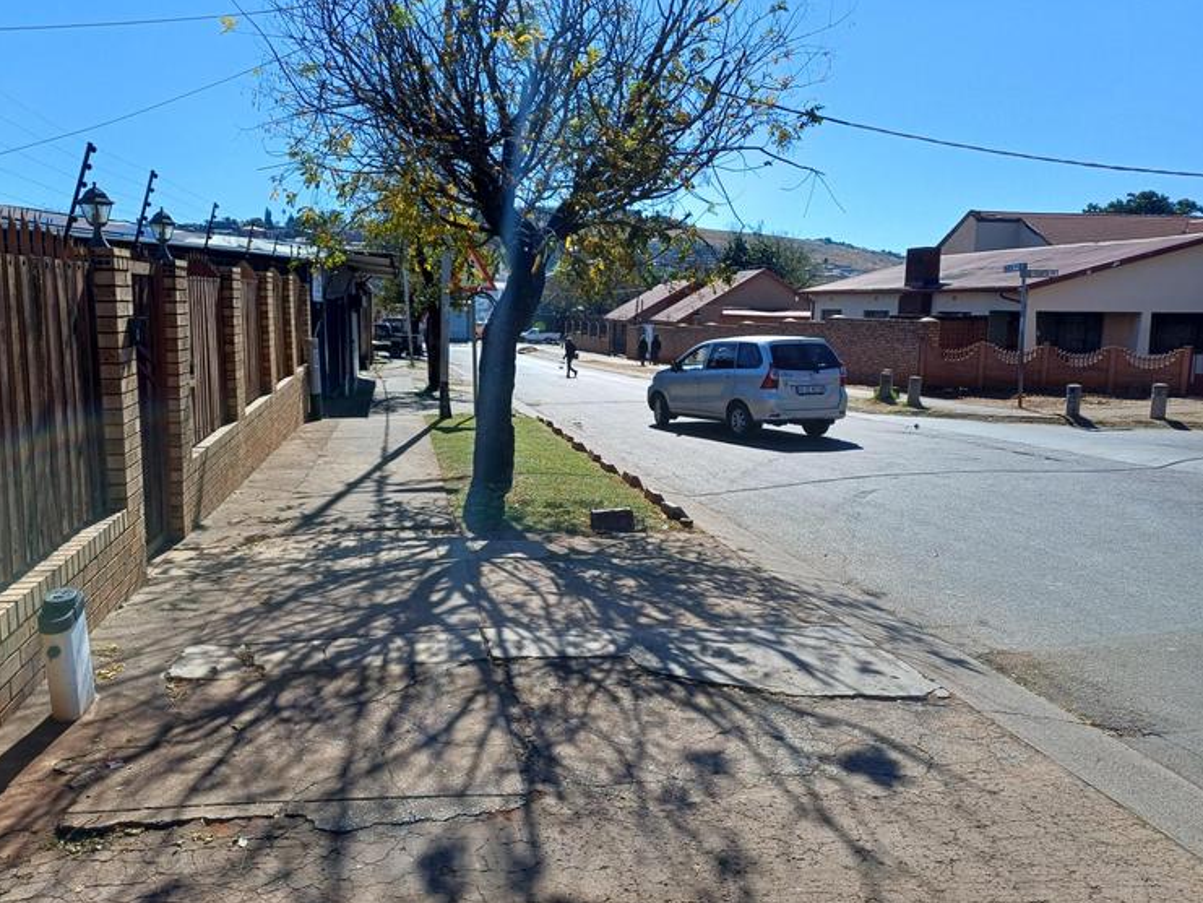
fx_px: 938
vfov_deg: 51.4
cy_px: 445
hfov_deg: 65.3
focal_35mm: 27
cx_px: 565
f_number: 1.8
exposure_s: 1/1259
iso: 50
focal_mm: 4.65
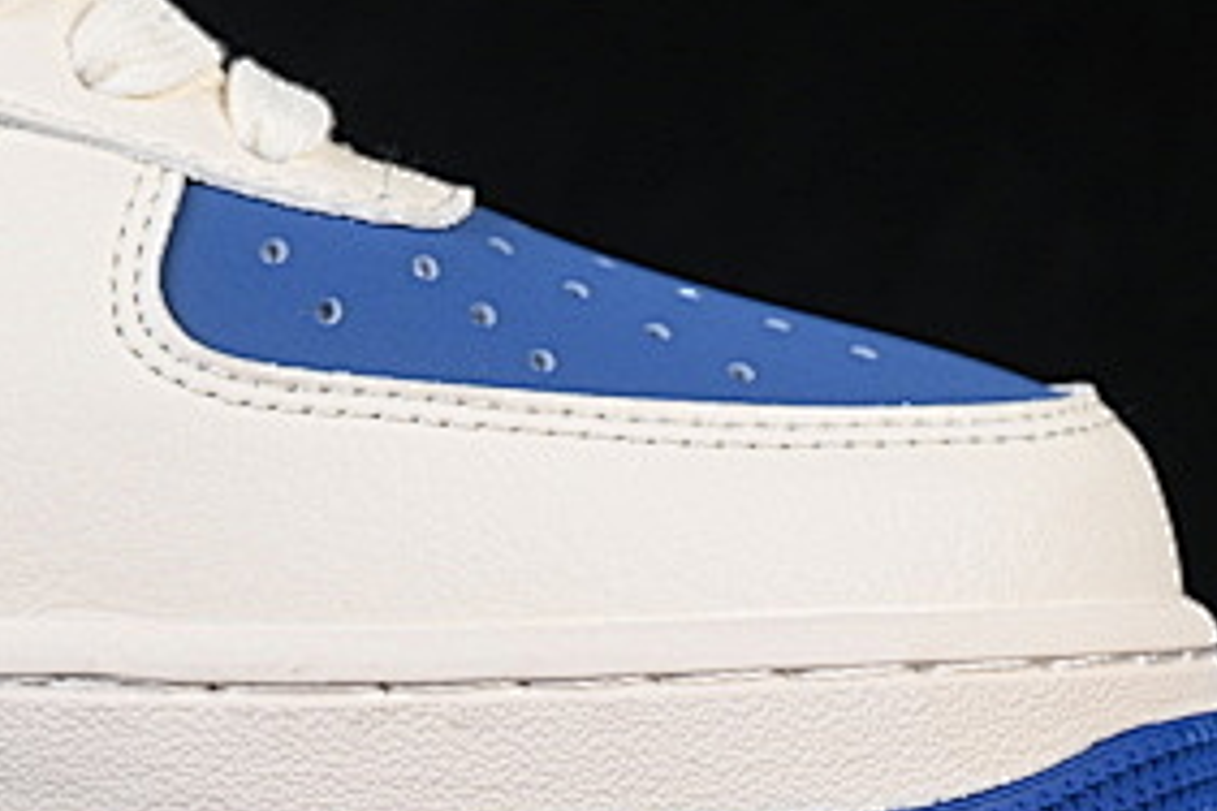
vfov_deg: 4.8
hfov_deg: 7.1
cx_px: -380
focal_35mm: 287
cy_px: -22
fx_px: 9701
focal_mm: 50
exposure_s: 1/80
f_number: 8
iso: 160
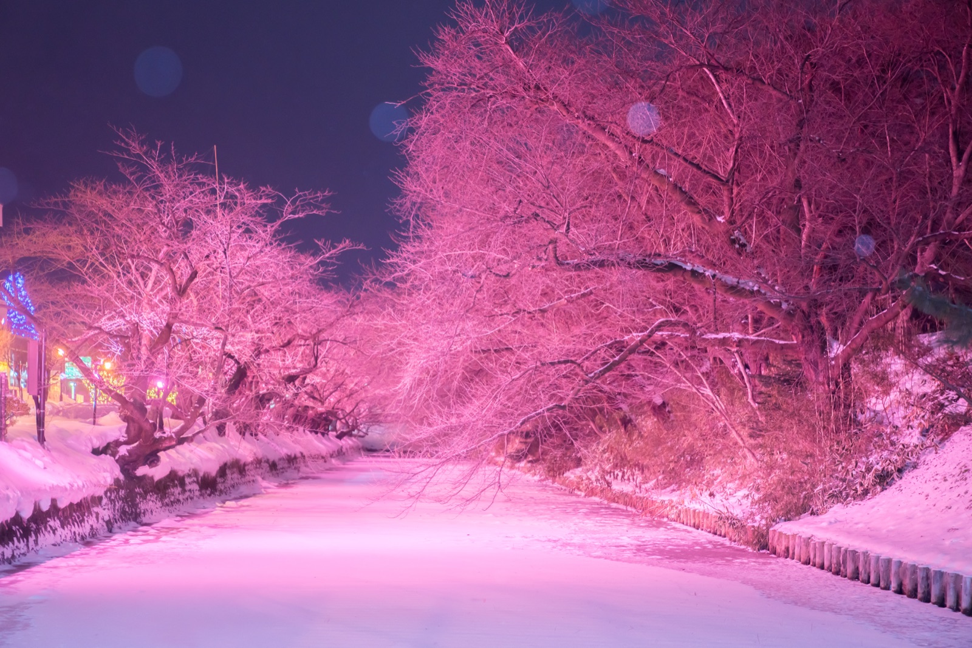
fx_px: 1890
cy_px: 324
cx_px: 486
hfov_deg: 28.8
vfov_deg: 19.5
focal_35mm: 70
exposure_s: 1/13
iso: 800
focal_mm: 70
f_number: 2.8
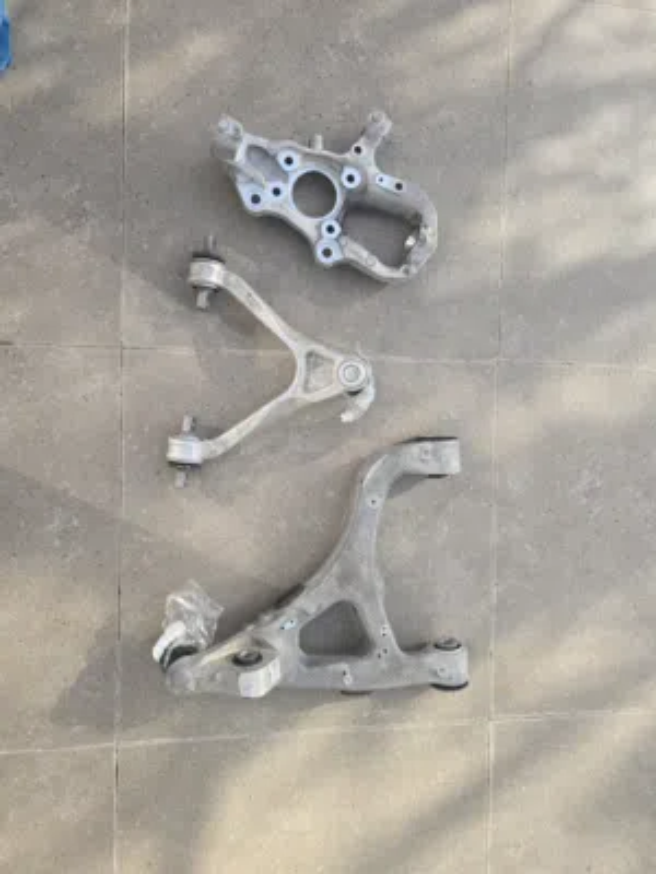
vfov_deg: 73.9
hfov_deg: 58.9
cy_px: 437
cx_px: 328
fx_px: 581
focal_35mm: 23
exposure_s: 1/200
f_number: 1.7
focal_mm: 6.3
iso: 12
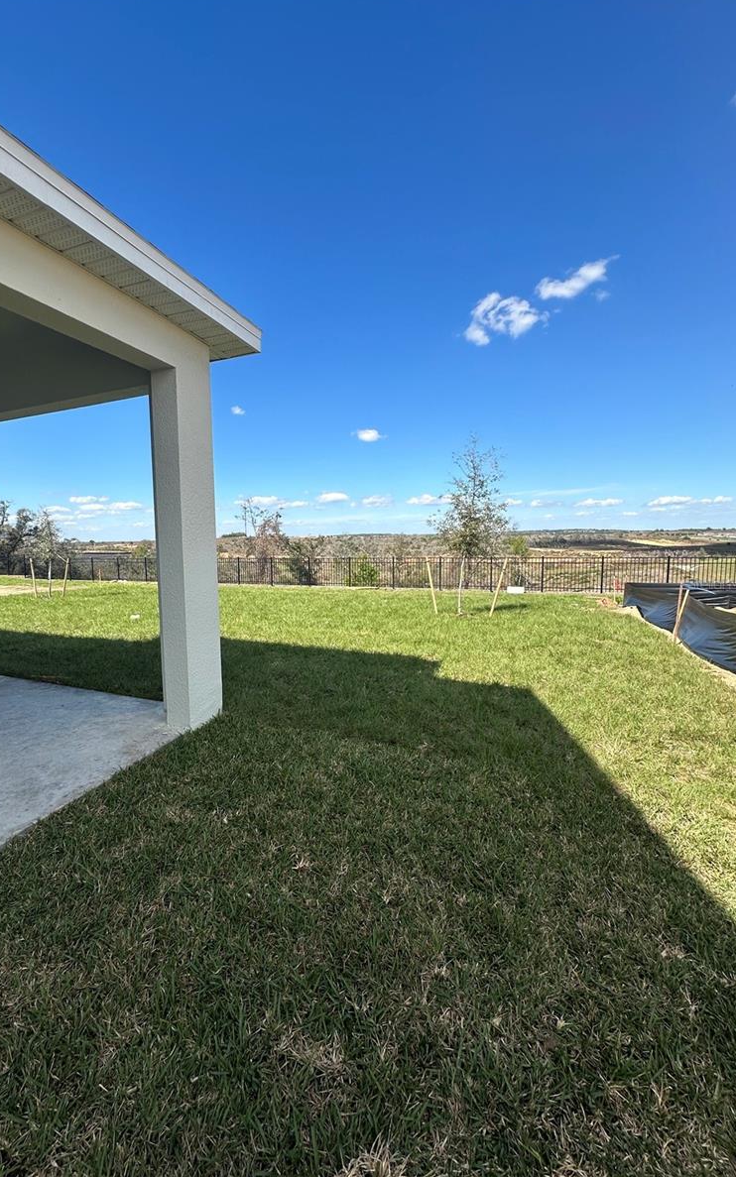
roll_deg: +0.8
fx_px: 481
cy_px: 583
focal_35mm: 15
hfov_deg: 74.3
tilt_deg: -4.0
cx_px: 311
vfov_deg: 101.5
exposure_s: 1/1715
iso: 50
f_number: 2.2
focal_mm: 2.22
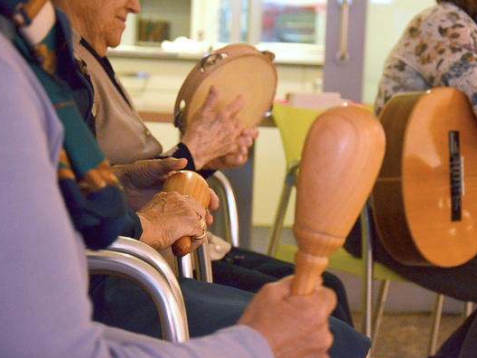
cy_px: 180
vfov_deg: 15.6
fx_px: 1309
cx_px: 265
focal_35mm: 95
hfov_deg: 20.6
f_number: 5
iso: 3200
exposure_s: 1/60
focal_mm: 58
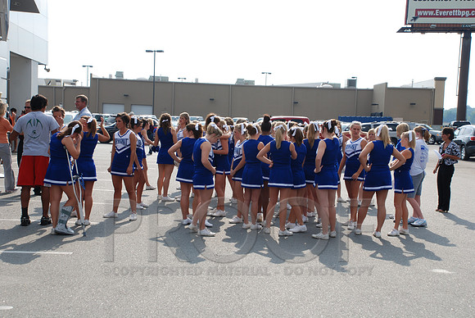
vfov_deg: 22.7
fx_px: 792
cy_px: 159
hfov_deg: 33.4
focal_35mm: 60
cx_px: 238
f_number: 7.1
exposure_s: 1/200
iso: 100
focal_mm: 40
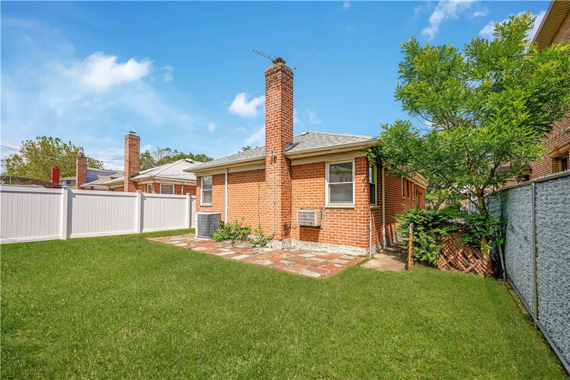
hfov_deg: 104.3
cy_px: 190
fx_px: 222
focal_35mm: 14
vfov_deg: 81.2
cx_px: 285
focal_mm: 14
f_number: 8
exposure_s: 1/200
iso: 64
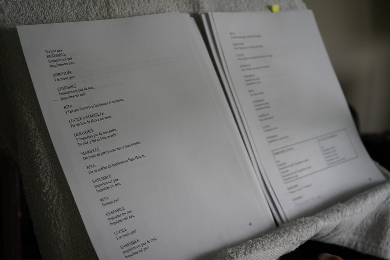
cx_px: 195
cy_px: 130
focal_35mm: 51
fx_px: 553
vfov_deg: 26.5
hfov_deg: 38.9
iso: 500
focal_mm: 51
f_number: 5.6
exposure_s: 1/160
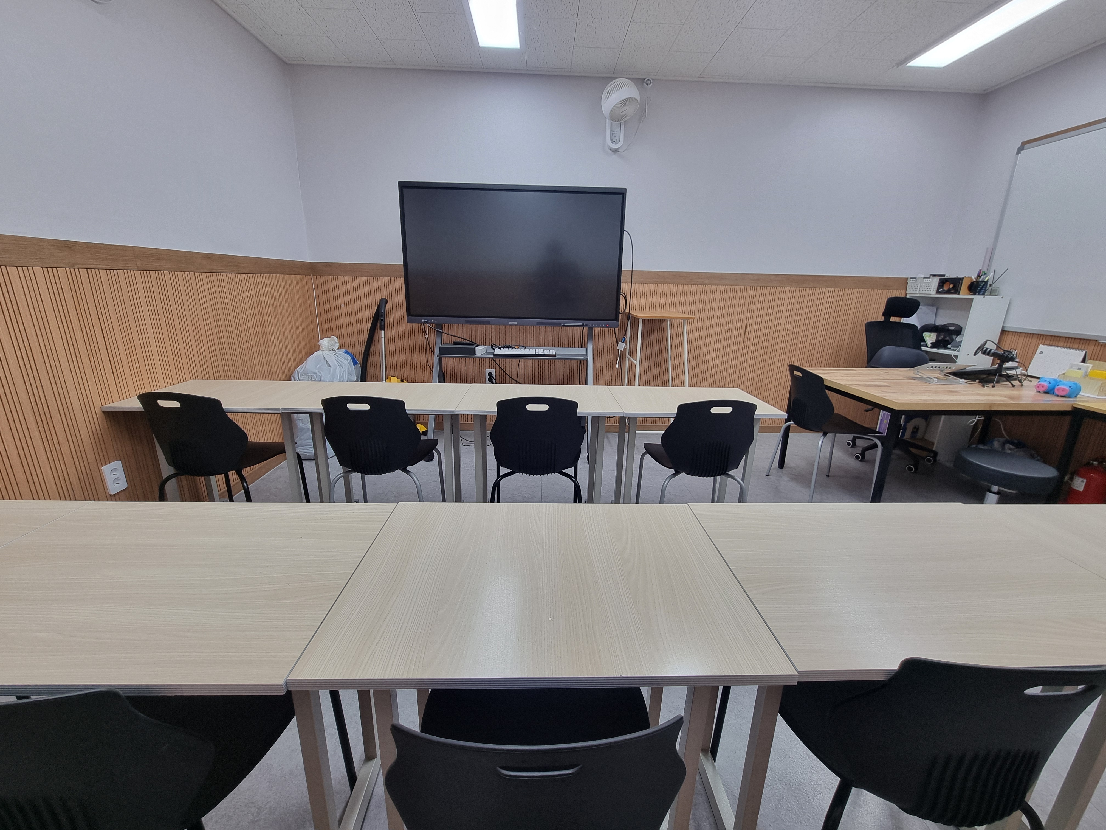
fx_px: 415
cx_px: 553
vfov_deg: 89.9
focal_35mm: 13
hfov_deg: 106.2
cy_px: 415
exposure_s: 1/60
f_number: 2.2
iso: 80
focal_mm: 2.2
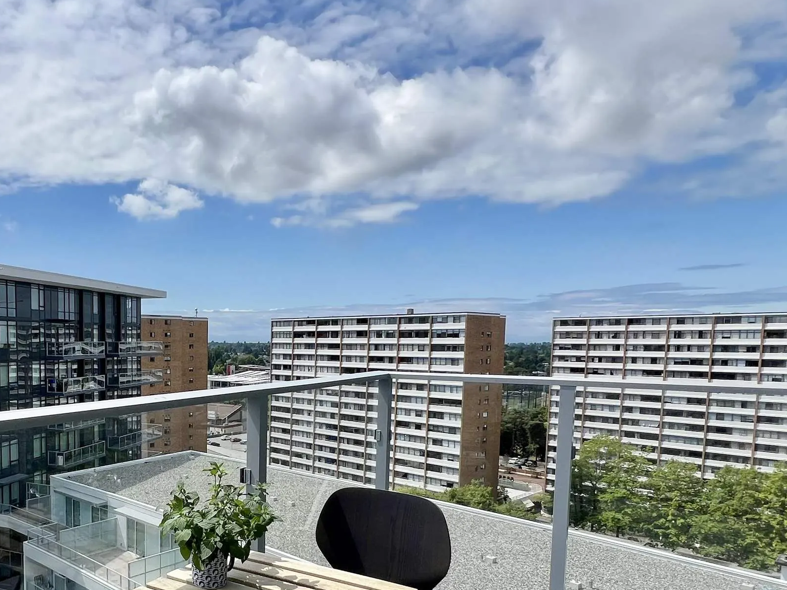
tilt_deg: -5.3
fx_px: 568
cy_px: 394
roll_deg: +0.0
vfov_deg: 53.8
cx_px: 167
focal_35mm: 25
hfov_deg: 63.9
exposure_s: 1/2421
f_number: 1.8
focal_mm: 1.57
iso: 32
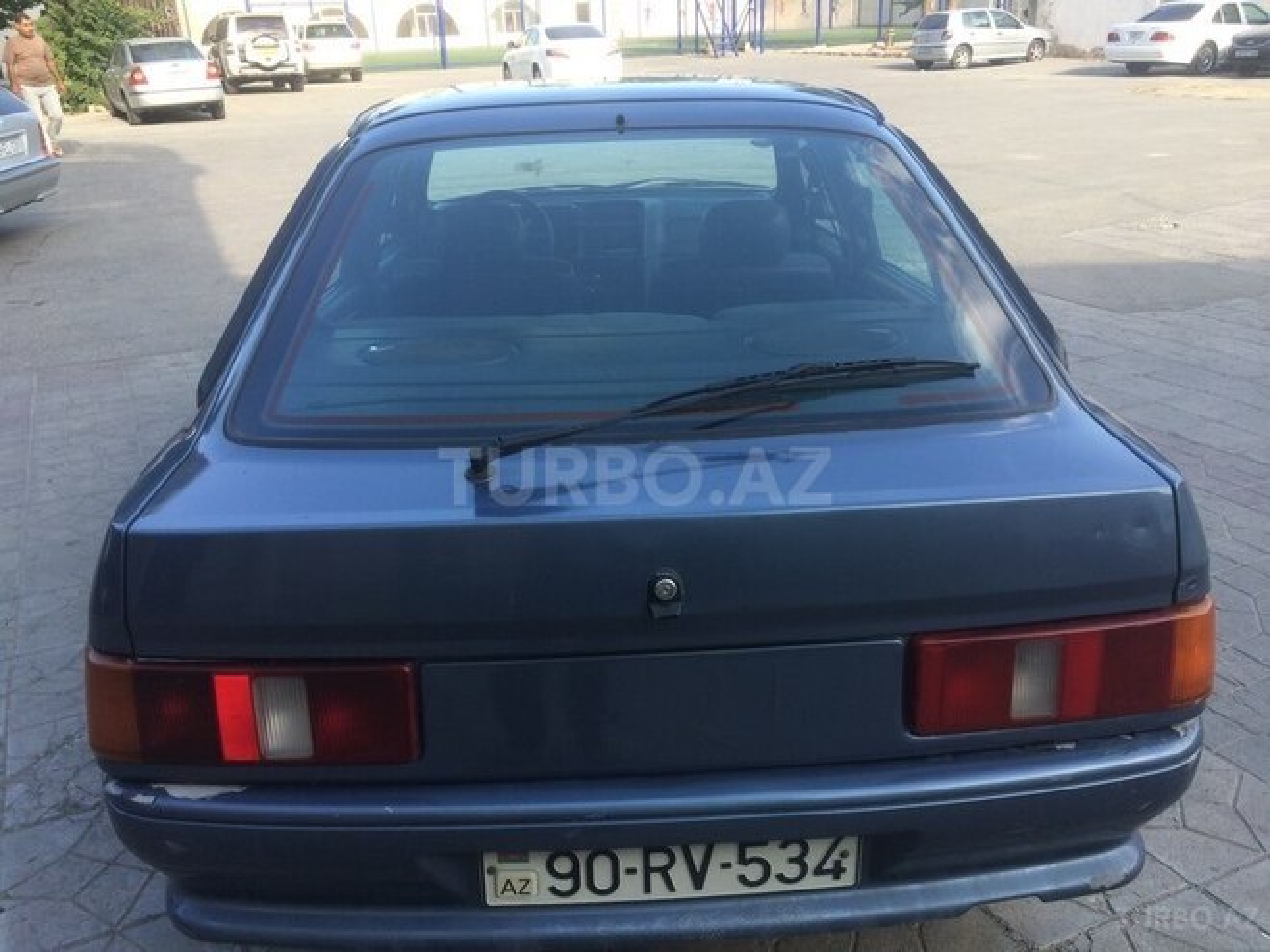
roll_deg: +1.8
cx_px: 635
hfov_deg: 61.7
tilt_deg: -23.6
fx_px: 1064
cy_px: 476
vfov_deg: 48.2
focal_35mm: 29
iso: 32
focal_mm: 4.15
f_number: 2.2
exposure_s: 1/331
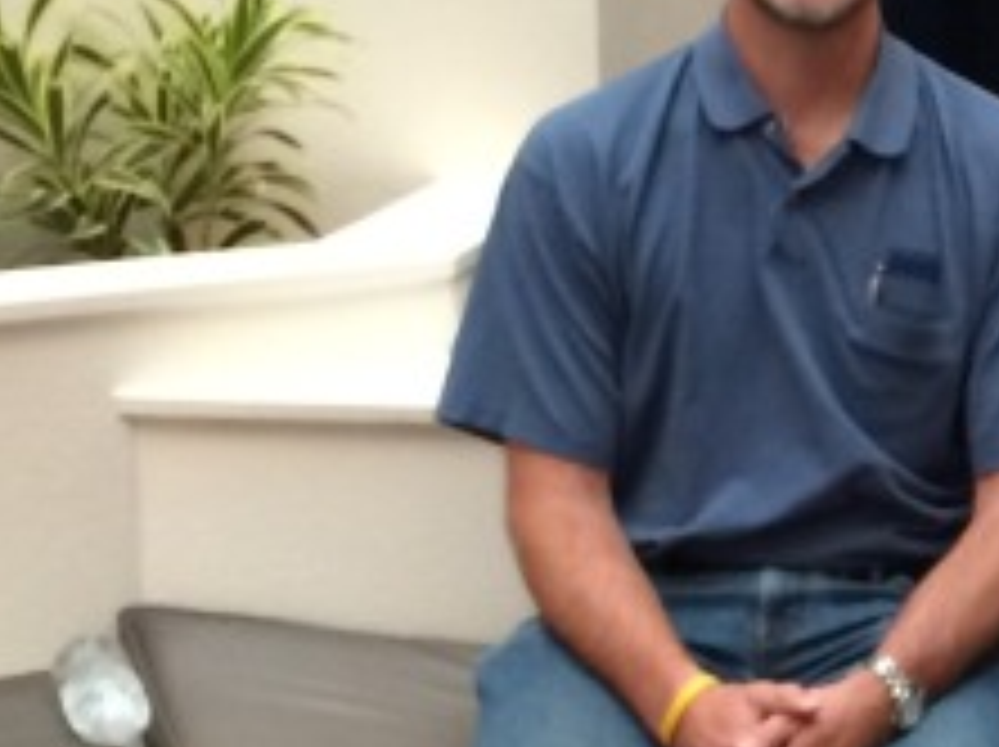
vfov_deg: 11.0
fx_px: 3863
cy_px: 644
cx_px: 1706
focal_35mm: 134
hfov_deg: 13.5
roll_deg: -1.5
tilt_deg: -17.3
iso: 125
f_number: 2.2
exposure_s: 1/30
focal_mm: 4.15
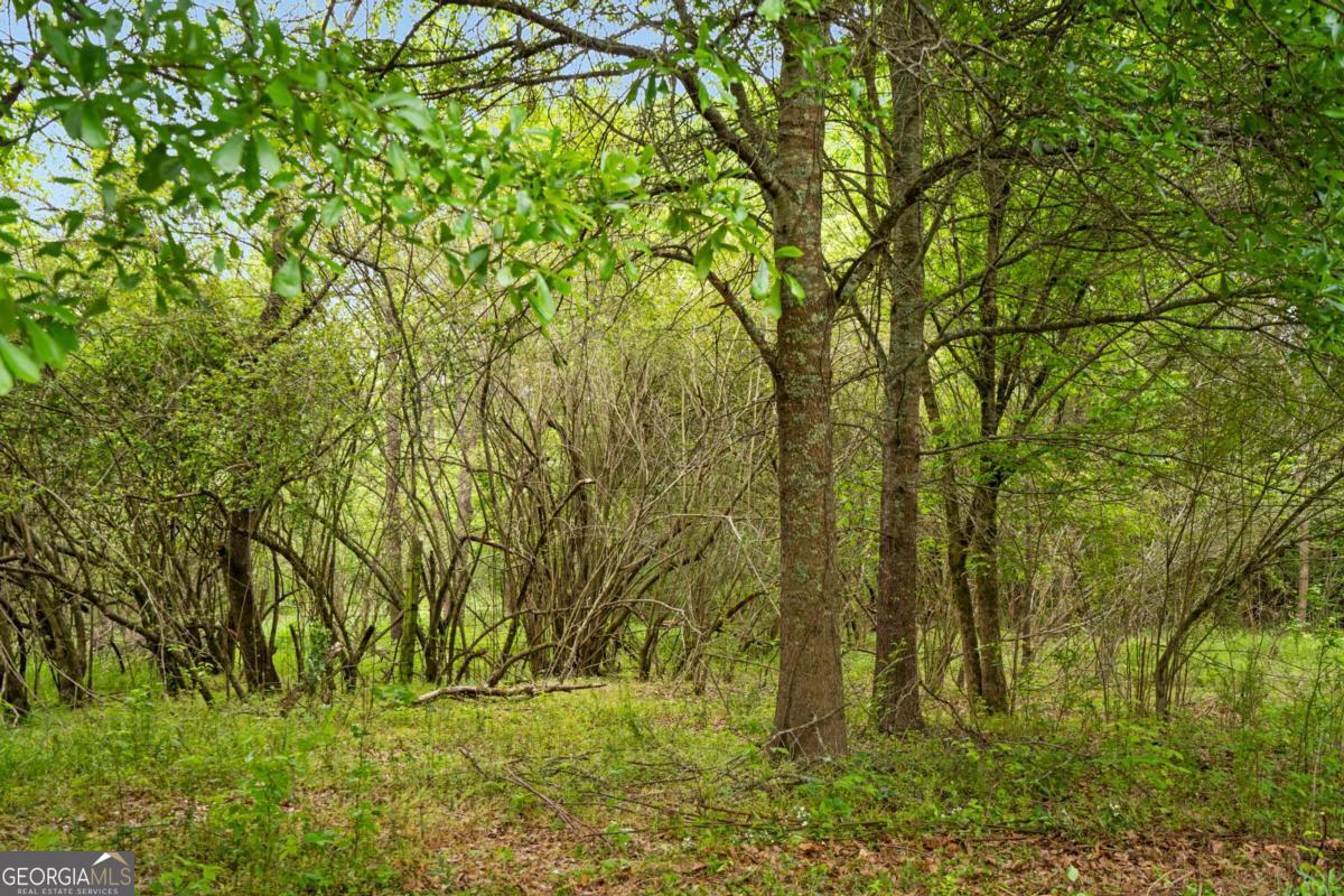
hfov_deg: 54.4
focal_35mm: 35
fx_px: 1307
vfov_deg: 37.9
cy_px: 448
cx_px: 672
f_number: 8
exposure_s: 1/80
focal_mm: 35
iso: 800
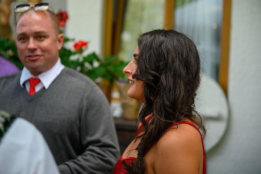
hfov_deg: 28.9
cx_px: 130
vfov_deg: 19.4
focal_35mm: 70
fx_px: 507
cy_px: 87
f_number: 2.8
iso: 500
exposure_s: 1/800
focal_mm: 70
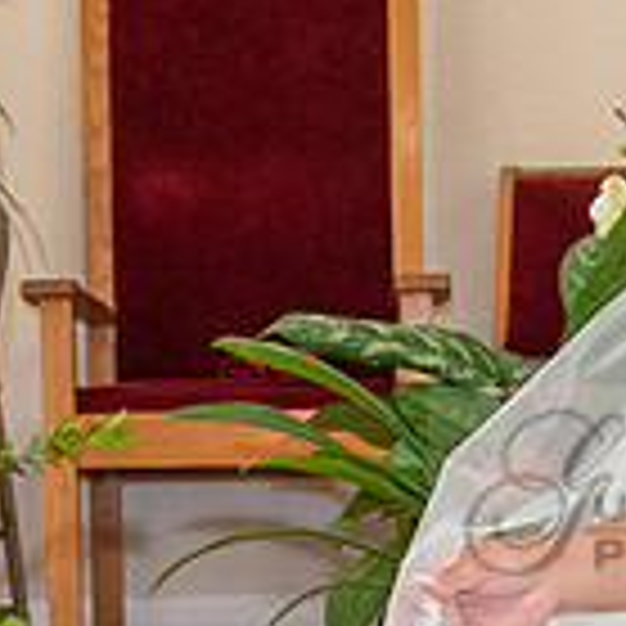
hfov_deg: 8.1
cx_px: 497
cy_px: 782
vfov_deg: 8.0
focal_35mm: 215
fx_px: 4399
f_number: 4.5
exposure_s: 1/160
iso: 1000
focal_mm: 28
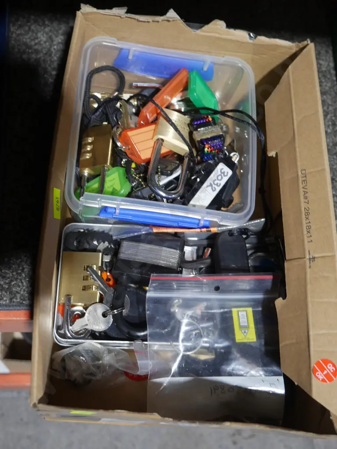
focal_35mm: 44
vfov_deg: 42.9
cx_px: 168
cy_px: 224
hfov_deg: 32.9
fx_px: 571
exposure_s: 1/60
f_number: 4.7
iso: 640
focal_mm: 22
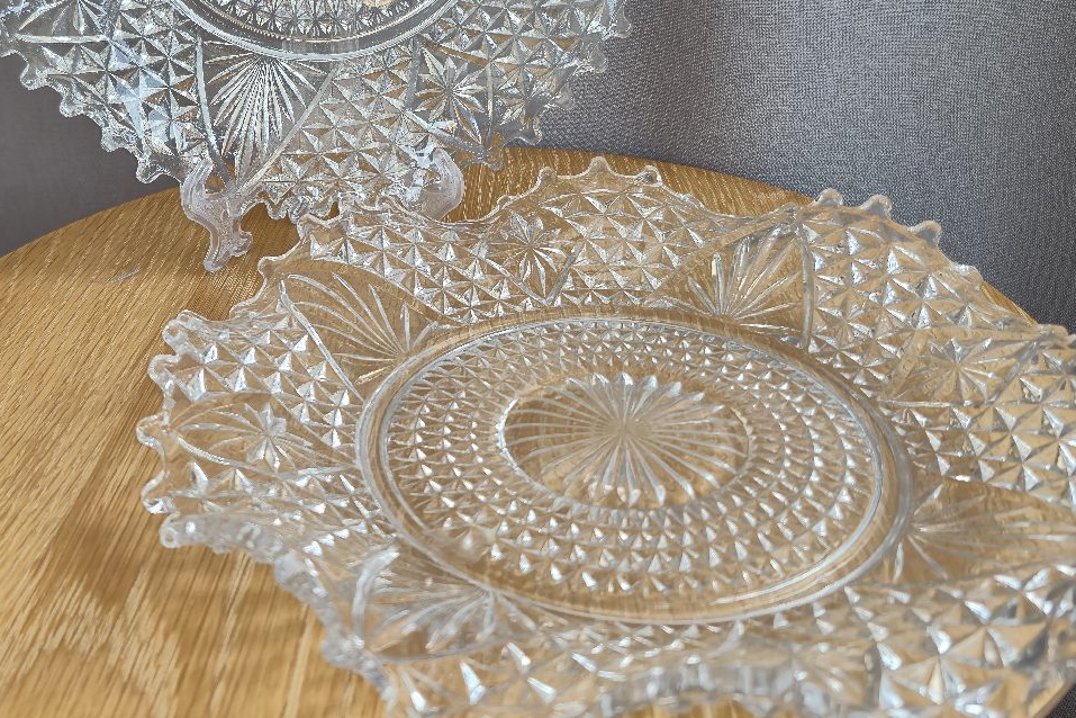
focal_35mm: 40
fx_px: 1195
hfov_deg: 48.2
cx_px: 437
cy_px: 147
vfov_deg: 32.5
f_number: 1.8
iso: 40
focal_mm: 5.4
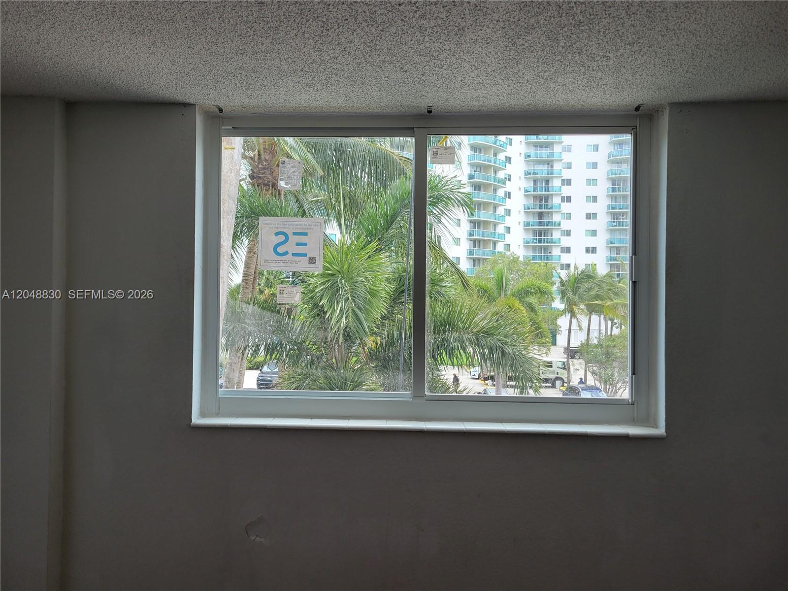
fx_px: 592
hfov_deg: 67.3
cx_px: 394
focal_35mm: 26
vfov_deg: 53.1
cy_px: 296
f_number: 1.8
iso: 40
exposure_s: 1/176
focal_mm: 5.4
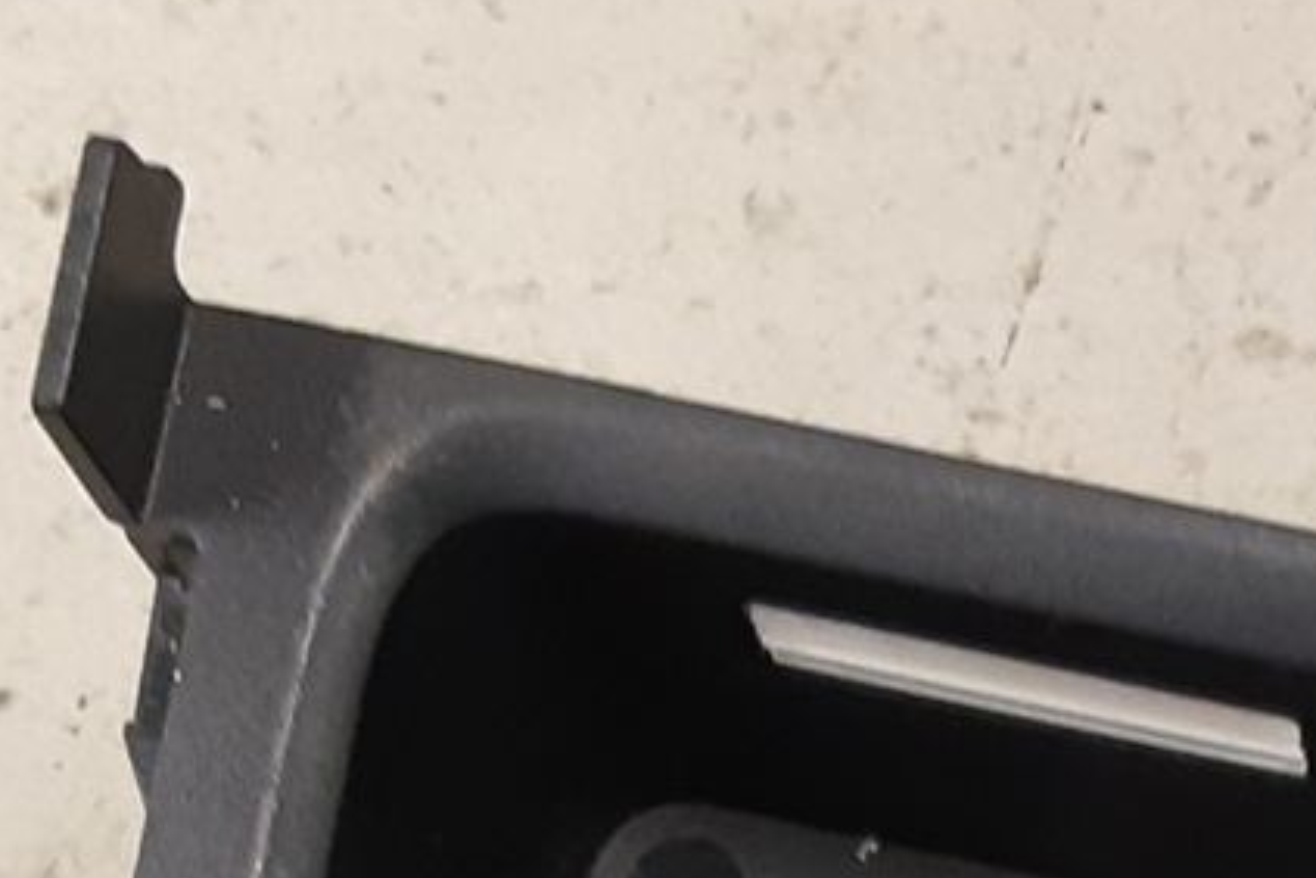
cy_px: 1899
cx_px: 1164
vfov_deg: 9.6
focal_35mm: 131
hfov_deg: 15.5
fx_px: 4788
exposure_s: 1/33
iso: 200
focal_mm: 3.93
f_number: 1.7
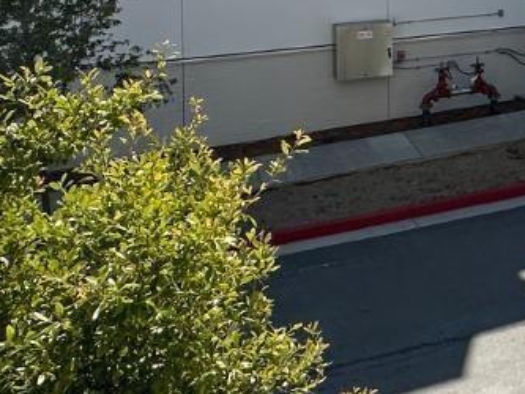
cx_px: 697
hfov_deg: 25.9
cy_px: -130
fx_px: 956
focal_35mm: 63
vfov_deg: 21.0
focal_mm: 2.22
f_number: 2.2
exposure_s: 1/2451
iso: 50
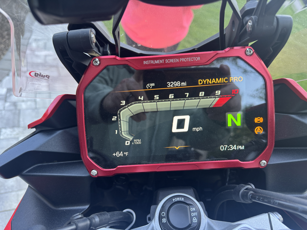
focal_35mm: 24
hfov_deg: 71.6
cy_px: 115
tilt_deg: -35.7
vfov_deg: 56.8
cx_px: 154
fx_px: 213
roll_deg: -12.5
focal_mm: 6.76
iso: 160
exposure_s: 1/50
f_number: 1.78
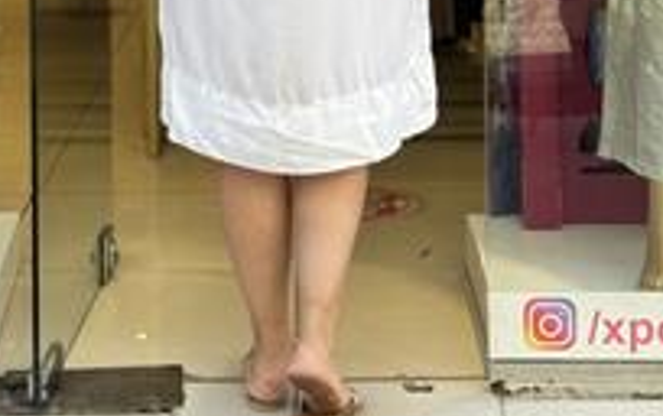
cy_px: -213
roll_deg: +0.5
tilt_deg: -1.7
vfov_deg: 12.1
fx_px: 1863
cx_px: 312
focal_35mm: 103
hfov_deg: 20.2
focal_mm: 6.76
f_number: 1.78
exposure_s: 1/239
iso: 64
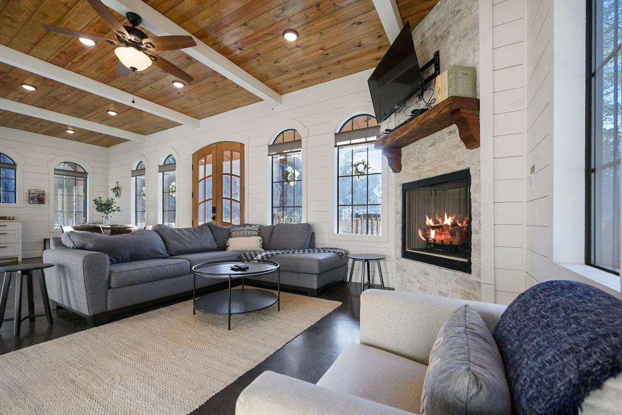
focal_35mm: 15
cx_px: 310
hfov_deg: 100.4
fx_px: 259
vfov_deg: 77.3
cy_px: 219
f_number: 6.3
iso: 500
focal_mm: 14
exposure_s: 1/160
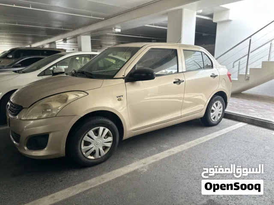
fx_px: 190
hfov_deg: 71.6
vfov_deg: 56.8
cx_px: 137
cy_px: 102
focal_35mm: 24
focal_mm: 6.86
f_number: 1.78
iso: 64
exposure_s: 1/128
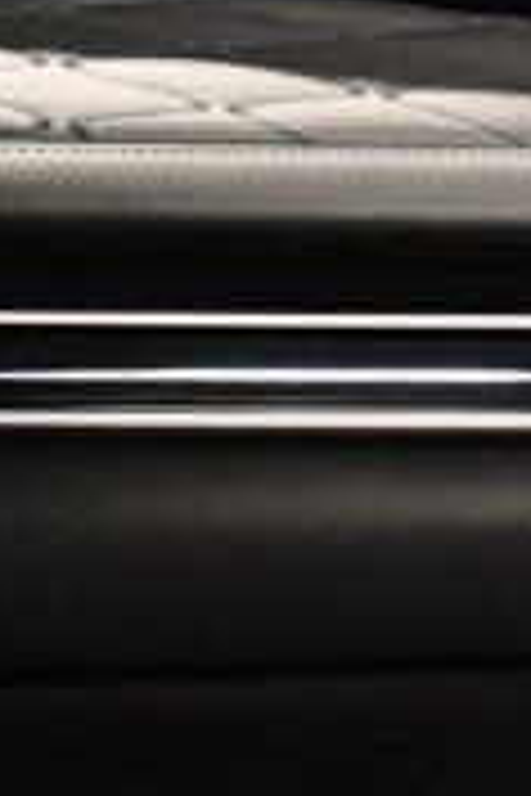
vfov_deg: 9.9
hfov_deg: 5.8
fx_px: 4602
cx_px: -1462
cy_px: 279
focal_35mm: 208
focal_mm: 24
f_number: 3.8
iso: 3200
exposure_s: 1/60
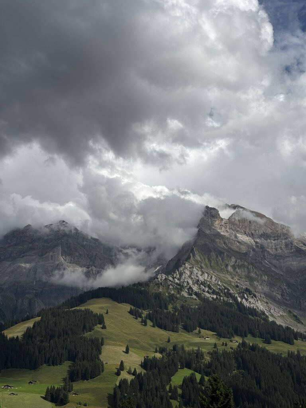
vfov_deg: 36.8
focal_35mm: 52
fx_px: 613
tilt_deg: +20.9
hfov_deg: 28.0
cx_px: 153
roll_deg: -1.3
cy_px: 204
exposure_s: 1/7194
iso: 40
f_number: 1.6
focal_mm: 5.96
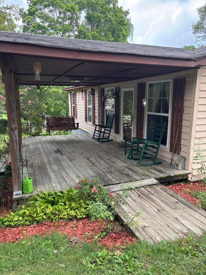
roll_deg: -2.2
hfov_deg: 53.1
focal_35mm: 26
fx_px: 206
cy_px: 138
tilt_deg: -11.5
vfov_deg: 67.3
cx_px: 103
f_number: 1.6
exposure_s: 1/276
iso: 50
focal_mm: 5.96
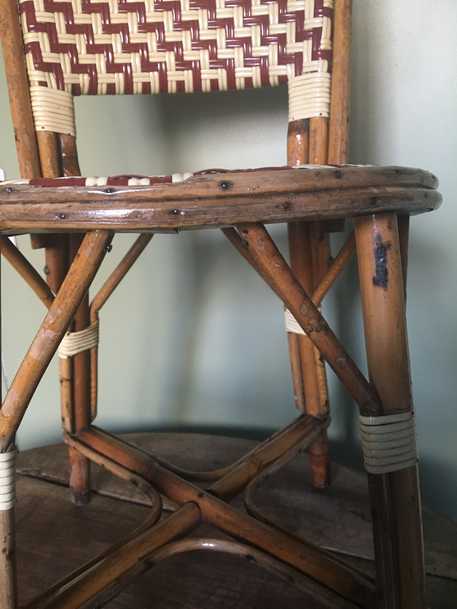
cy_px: 304
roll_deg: +1.9
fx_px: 510
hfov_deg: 48.2
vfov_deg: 61.7
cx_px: 228
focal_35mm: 29
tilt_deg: -16.0
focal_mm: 4.15
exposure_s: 1/33
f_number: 2.2
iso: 200
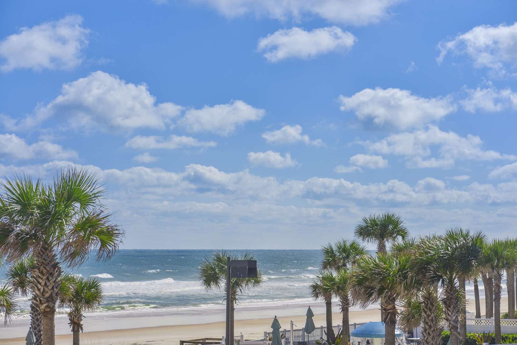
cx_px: 258
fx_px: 1221
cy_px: 172
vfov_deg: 16.1
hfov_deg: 23.9
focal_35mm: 85
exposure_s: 1/640
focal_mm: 85
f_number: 5
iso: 50
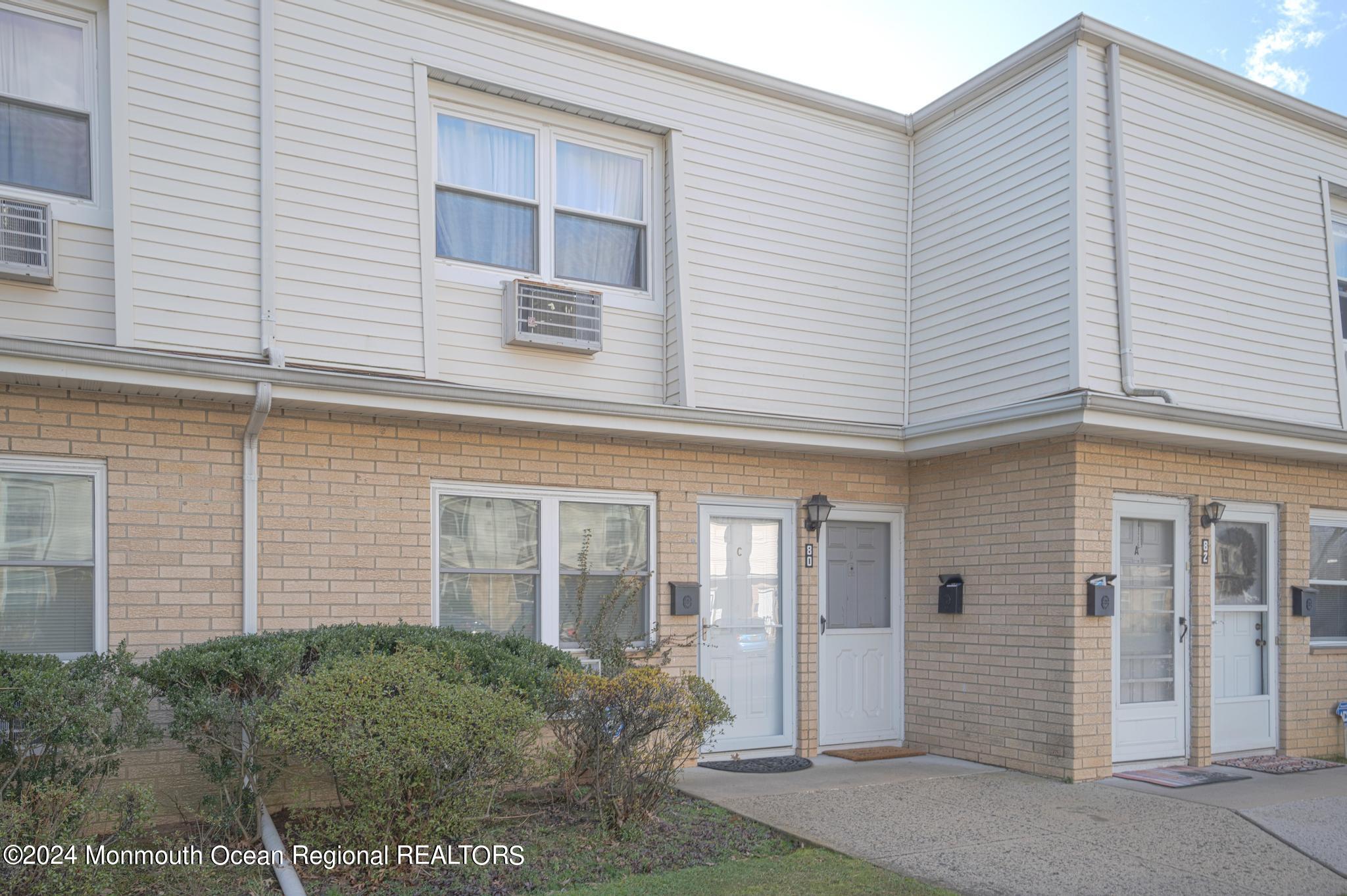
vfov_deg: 47.9
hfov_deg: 67.4
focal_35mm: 27
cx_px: 674
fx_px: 1010
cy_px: 448
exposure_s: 1/8
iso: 200
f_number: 8
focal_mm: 27
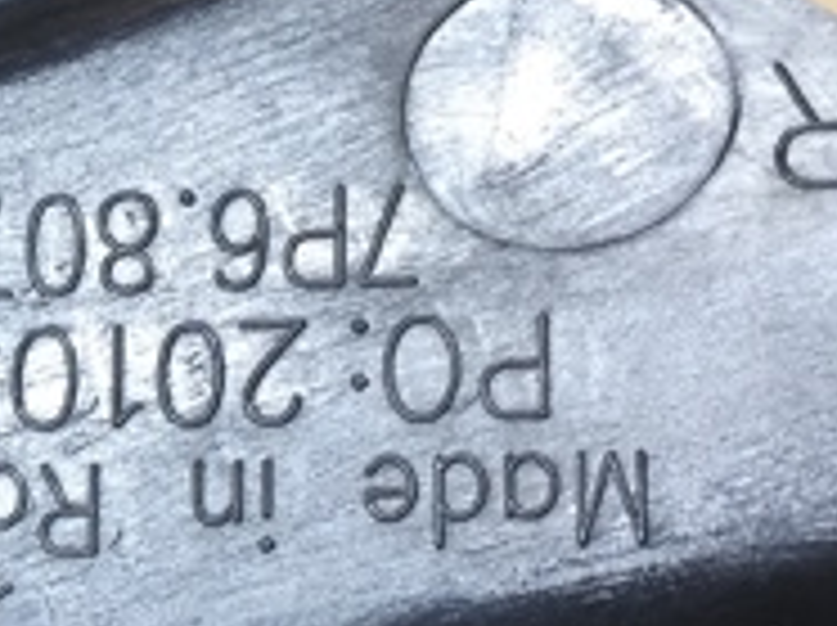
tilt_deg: -55.3
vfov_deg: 14.7
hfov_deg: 18.6
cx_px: -166
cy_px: 446
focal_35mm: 100
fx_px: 2415
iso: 80
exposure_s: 1/33
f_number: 2.2
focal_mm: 4.15
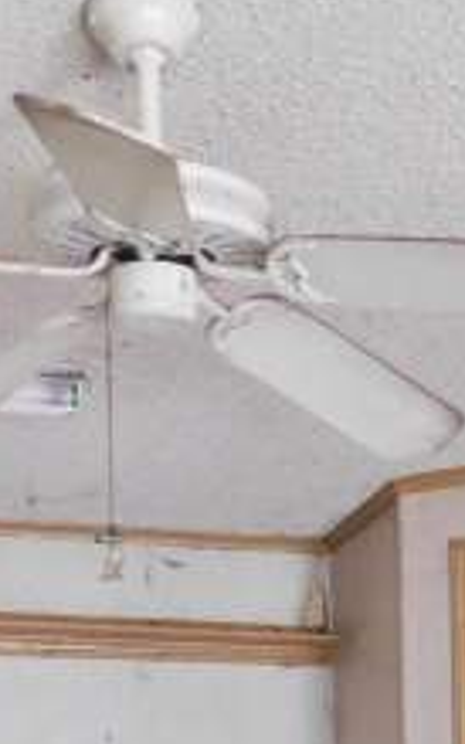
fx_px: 1803
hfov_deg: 14.1
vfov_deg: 21.6
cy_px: 887
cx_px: 611
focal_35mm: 89
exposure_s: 1/30
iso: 280
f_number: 3
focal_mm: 4
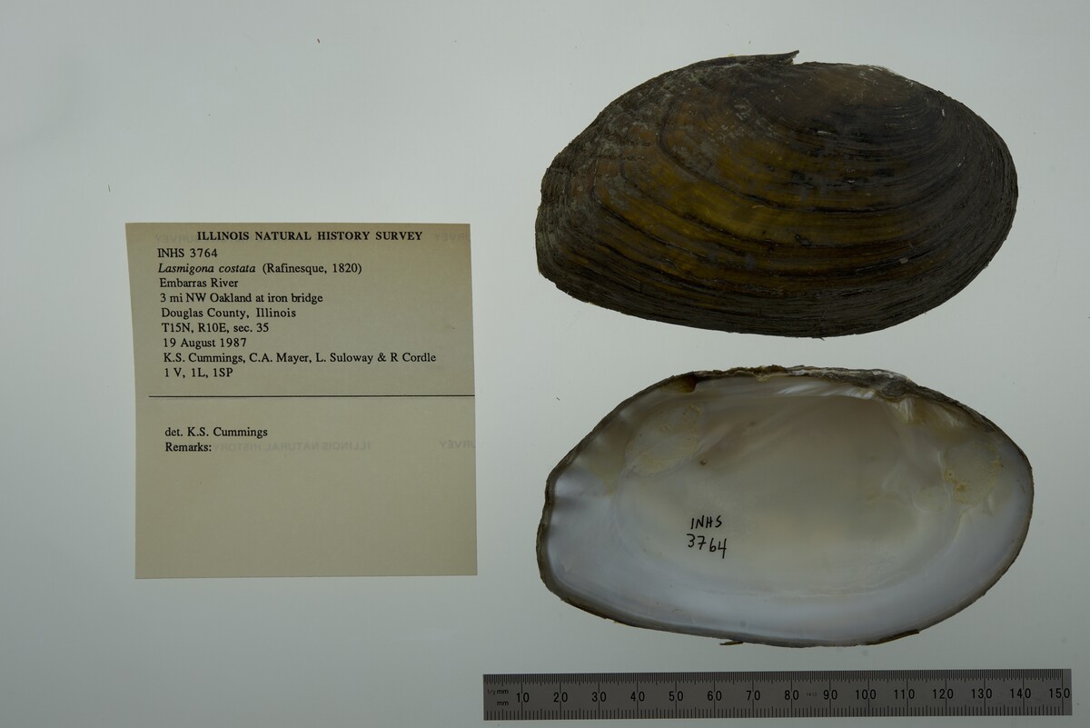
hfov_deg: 33.4
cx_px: 545
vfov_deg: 22.6
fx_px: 1817
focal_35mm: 60
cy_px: 364
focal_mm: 60
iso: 100
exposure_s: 1/125
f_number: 10
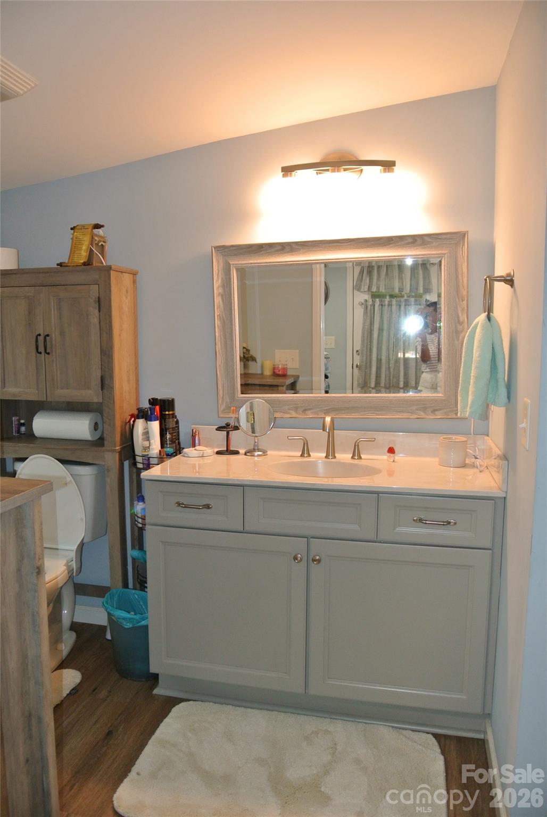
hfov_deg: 48.0
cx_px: 274
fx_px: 614
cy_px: 408
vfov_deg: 67.3
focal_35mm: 27
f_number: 3.5
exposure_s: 1/60
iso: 450
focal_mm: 10
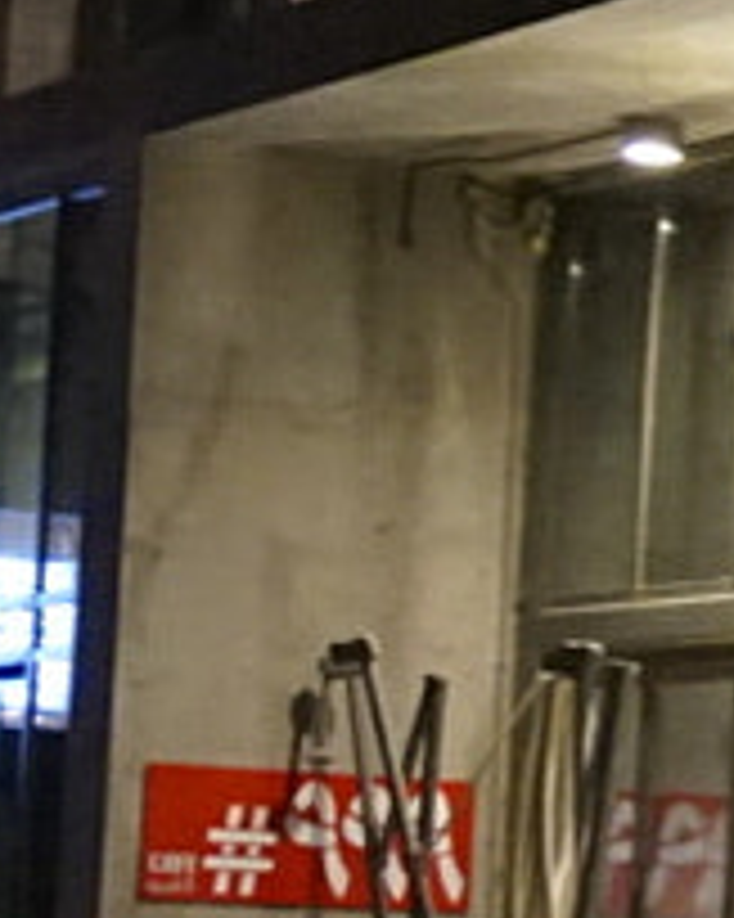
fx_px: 4810
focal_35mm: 177
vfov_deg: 10.9
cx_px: 3026
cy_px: 727
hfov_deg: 6.7
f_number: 3.5
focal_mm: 16
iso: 3200
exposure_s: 1/60
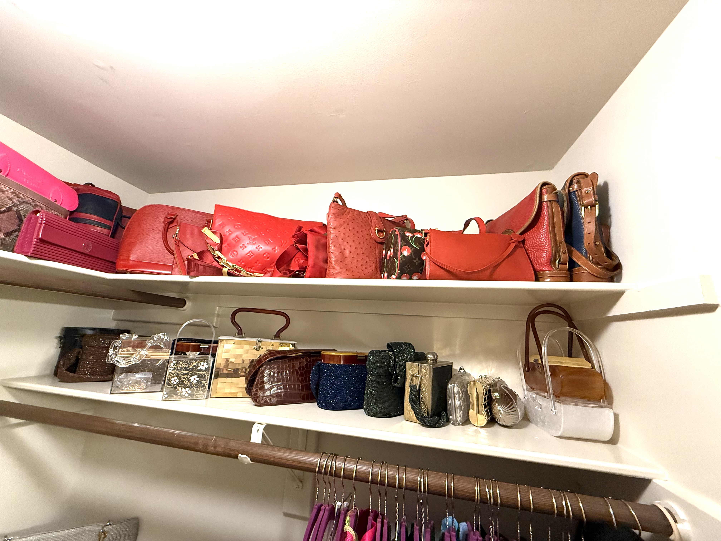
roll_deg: -3.6
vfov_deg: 85.7
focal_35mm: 14
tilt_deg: +13.2
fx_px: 292
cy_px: 270
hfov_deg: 102.1
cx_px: 360
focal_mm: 2.22
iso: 320
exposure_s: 1/60
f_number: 2.2
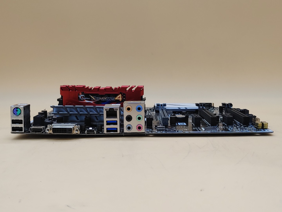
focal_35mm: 41
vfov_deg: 35.1
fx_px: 334
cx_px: 141
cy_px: 106
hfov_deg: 45.8
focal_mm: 4.36
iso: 50
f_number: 1.8
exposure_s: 1/167
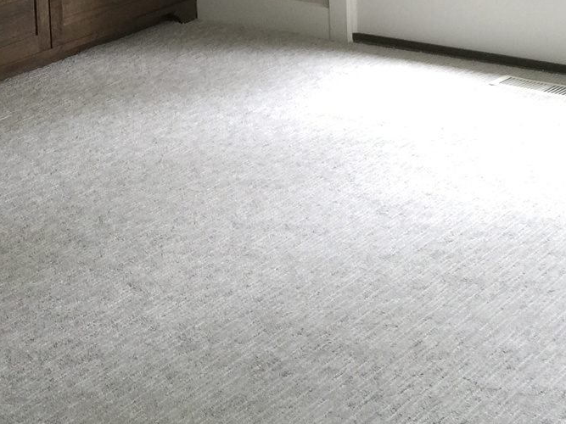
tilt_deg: -6.3
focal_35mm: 89
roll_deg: +3.1
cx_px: 160
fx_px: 1455
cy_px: -179
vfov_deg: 15.5
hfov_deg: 21.9
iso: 50
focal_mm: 4.15
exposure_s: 1/15
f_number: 2.2
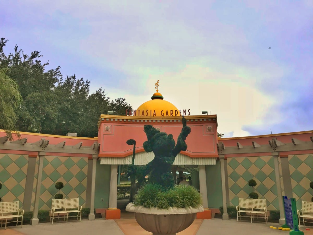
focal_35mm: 28
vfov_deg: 49.7
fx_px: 253
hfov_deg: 63.4
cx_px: 156
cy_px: 118
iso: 32
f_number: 1.8
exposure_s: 1/120
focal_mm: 3.99
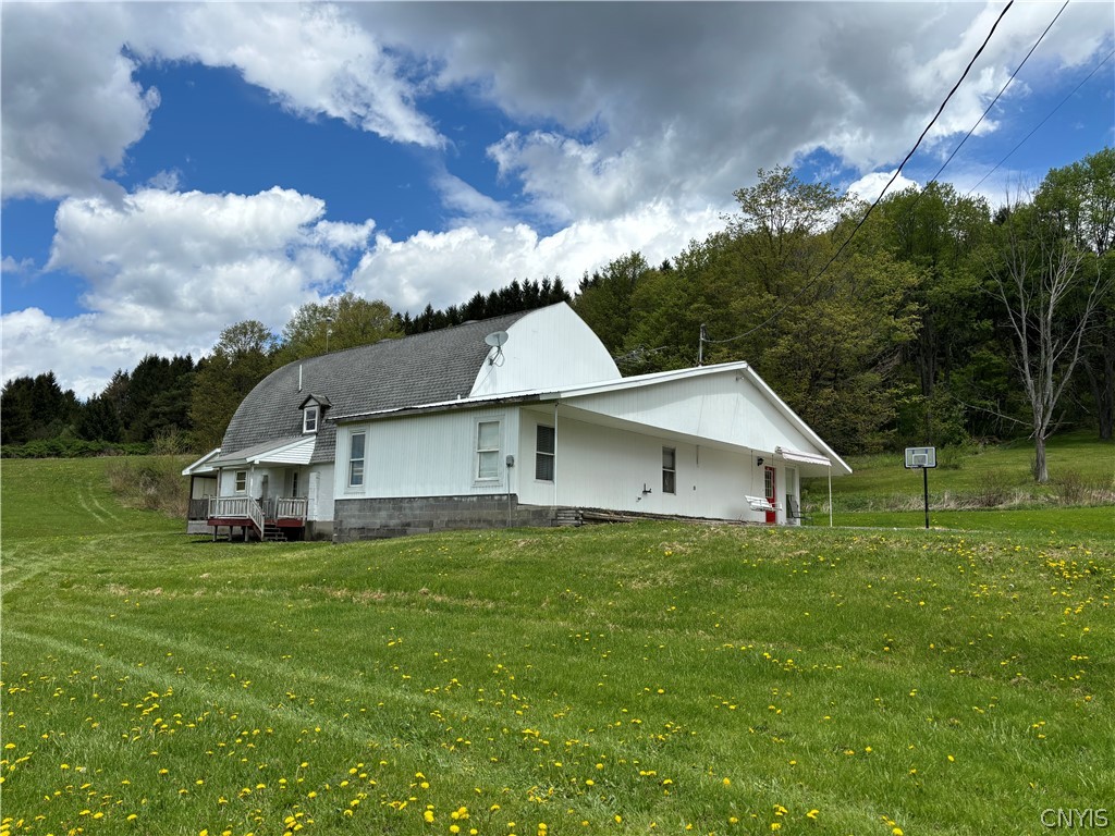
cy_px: 418
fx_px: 837
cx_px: 558
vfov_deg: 53.1
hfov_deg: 67.3
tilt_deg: +7.6
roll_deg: -1.6
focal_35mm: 26
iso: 50
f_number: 1.6
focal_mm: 5.96
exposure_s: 1/4255
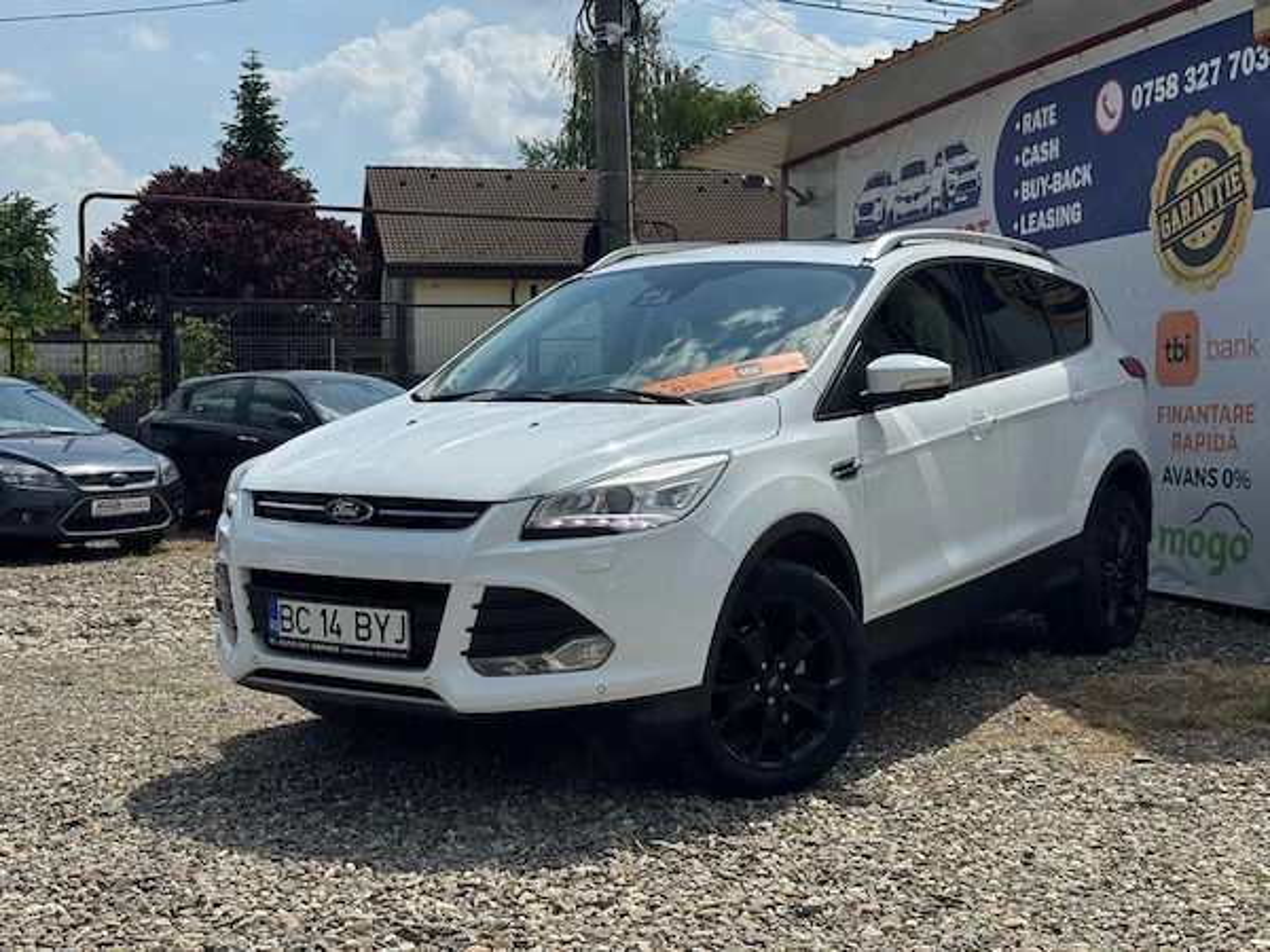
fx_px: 1761
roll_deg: -0.1
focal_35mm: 48
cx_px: 635
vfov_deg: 30.3
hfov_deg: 39.7
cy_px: 476
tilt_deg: -2.3
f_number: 1.78
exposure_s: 1/9009
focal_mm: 6.76
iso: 80
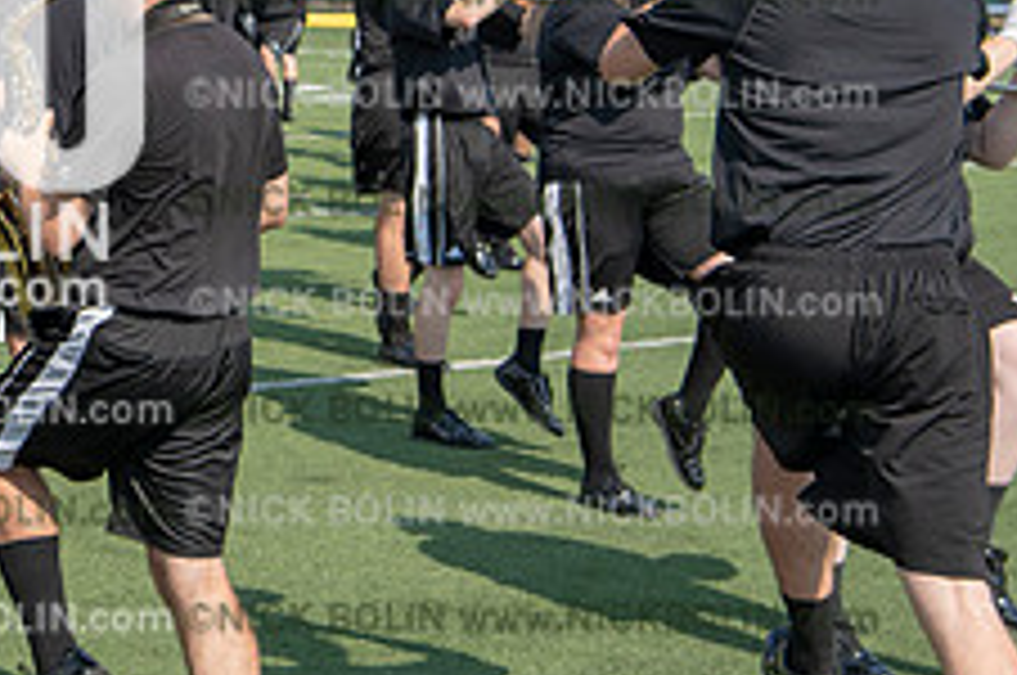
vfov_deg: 12.6
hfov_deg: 18.1
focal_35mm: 108
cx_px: -176
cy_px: 97
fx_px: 3047
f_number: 5.6
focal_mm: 42
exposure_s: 1/1250
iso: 200
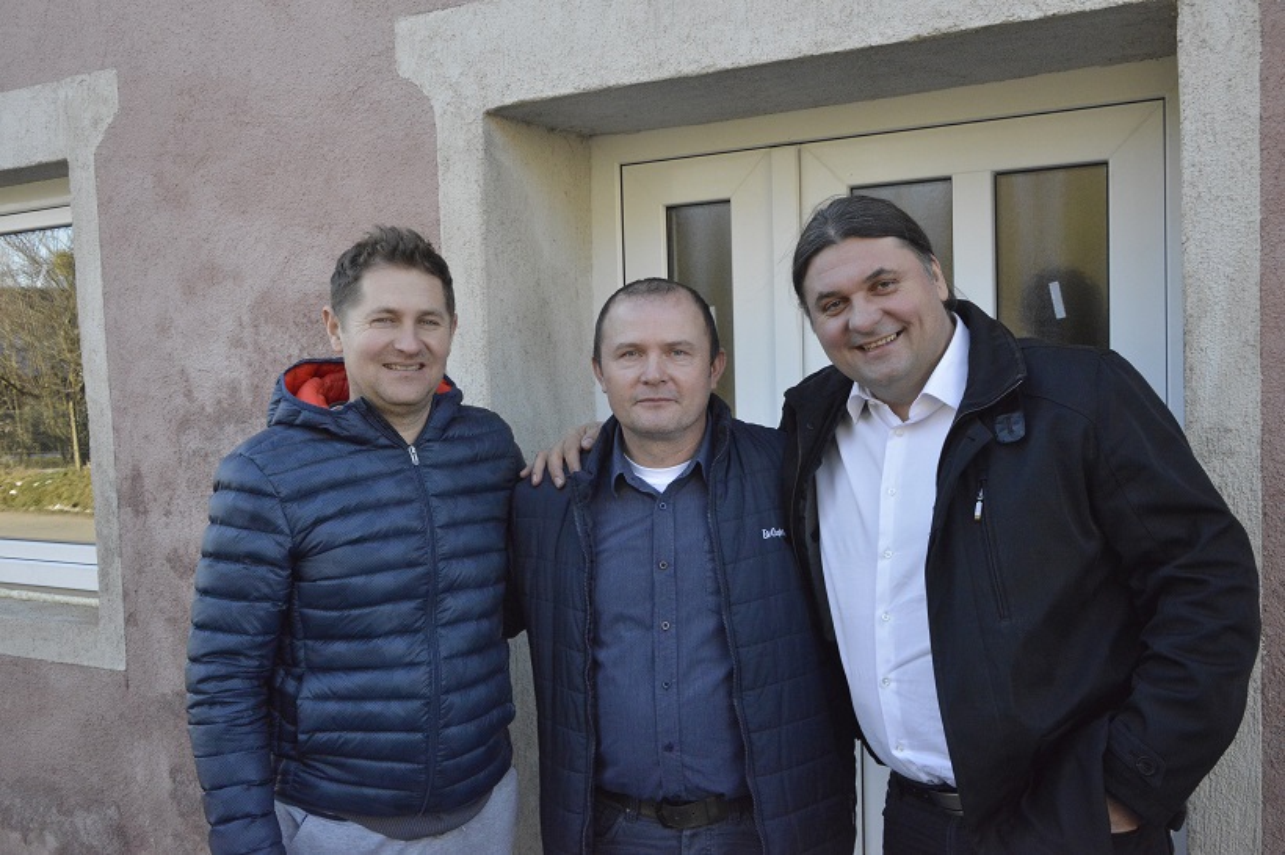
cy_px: 428
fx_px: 1213
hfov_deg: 55.8
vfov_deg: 38.9
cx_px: 642
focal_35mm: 34
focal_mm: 34
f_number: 11
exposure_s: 1/500
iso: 6400
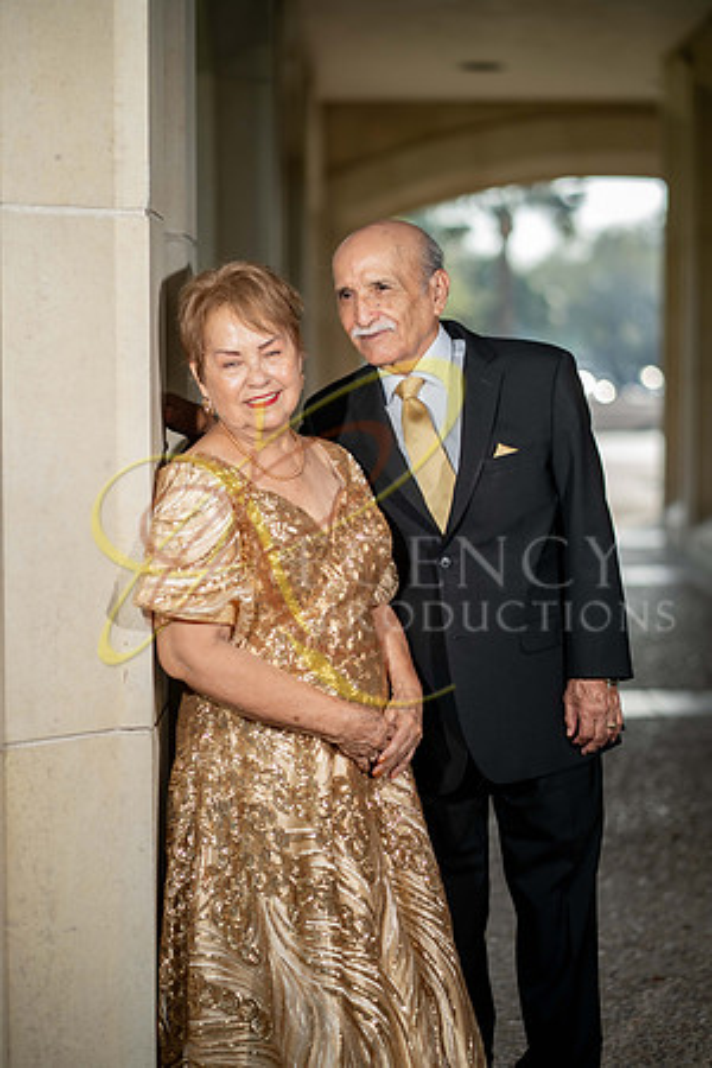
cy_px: 534
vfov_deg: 23.9
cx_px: 356
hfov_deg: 16.1
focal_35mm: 85
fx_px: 2521
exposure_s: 1/1250
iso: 200
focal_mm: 85
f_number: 2.2
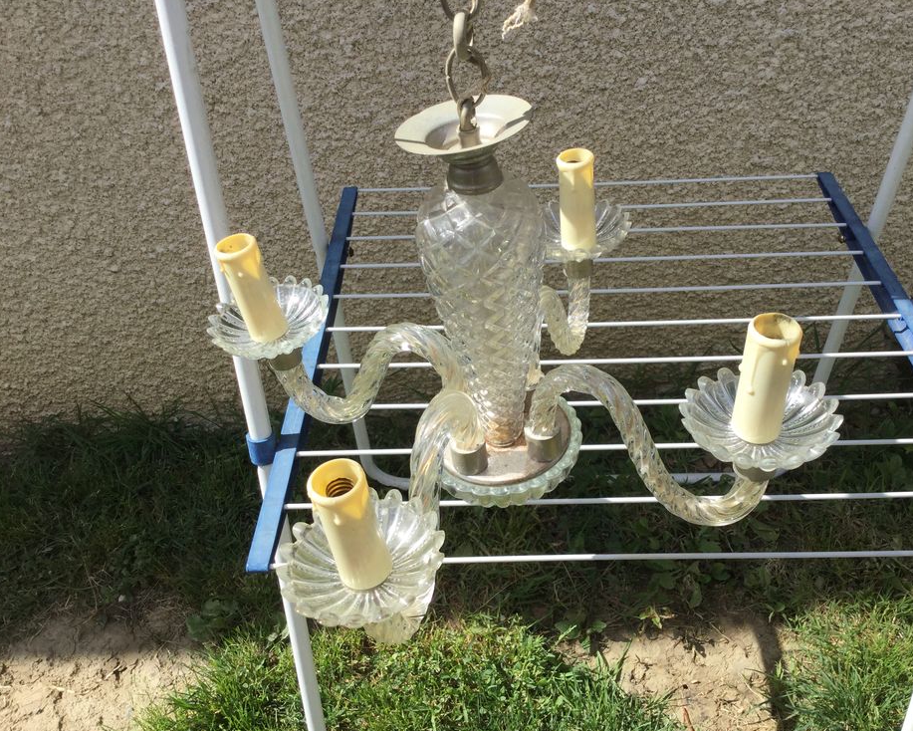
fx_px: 892
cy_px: 370
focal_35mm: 33
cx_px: 492
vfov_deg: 44.6
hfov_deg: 54.2
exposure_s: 1/1018
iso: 25
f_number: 2.4
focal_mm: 3.3
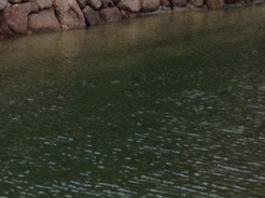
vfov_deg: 6.2
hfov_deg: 8.1
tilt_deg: +1.2
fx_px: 1744
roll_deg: +0.0
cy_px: -295
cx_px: -355
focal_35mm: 228
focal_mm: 4.28
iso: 50
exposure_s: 1/935
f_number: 2.4
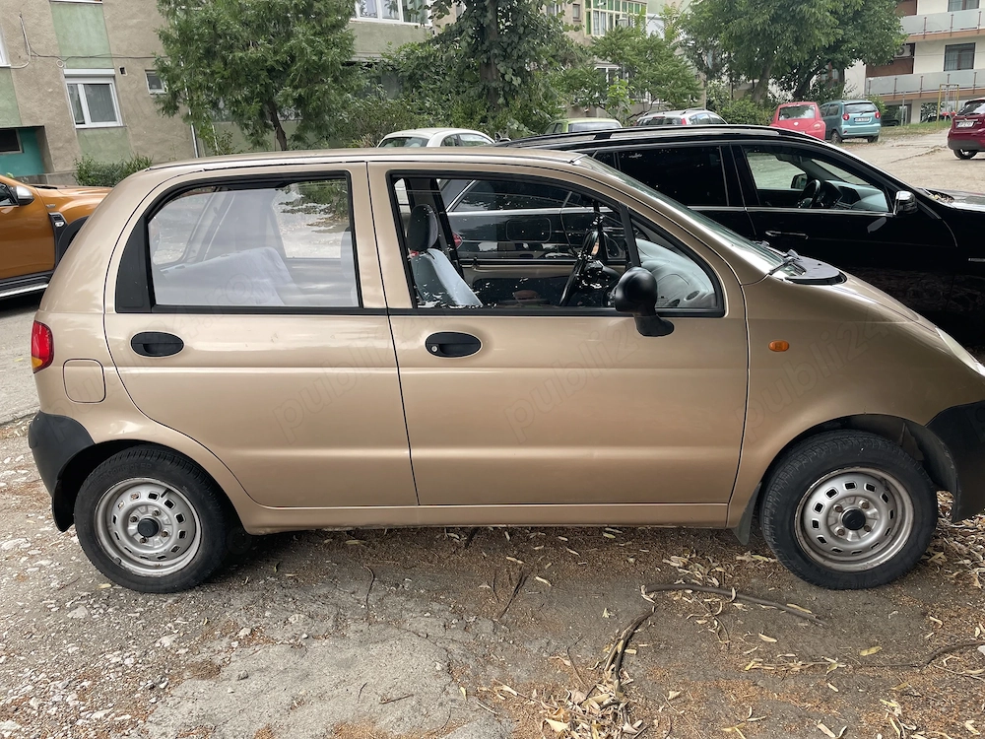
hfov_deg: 67.3
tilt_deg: -15.8
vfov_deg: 53.1
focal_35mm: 26
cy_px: 370
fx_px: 740
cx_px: 492
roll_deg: +5.2
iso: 50
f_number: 1.6
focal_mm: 4.2
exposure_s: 1/121
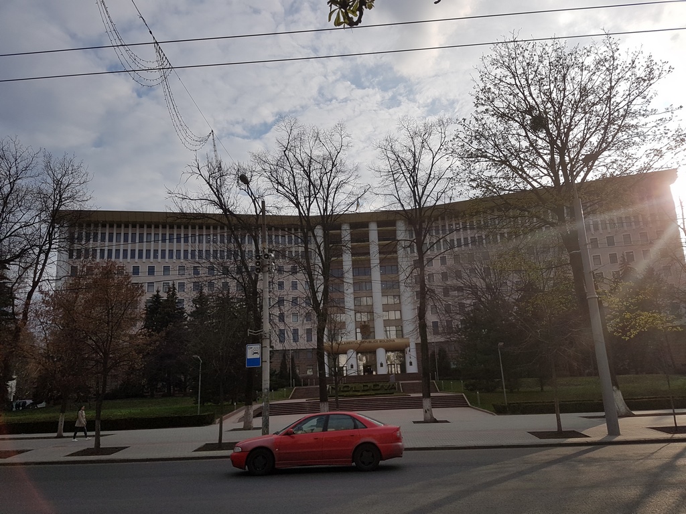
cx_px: 343
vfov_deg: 53.1
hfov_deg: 67.3
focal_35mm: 26
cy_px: 257
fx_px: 515
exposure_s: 1/3456
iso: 40
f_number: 1.7
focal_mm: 4.2
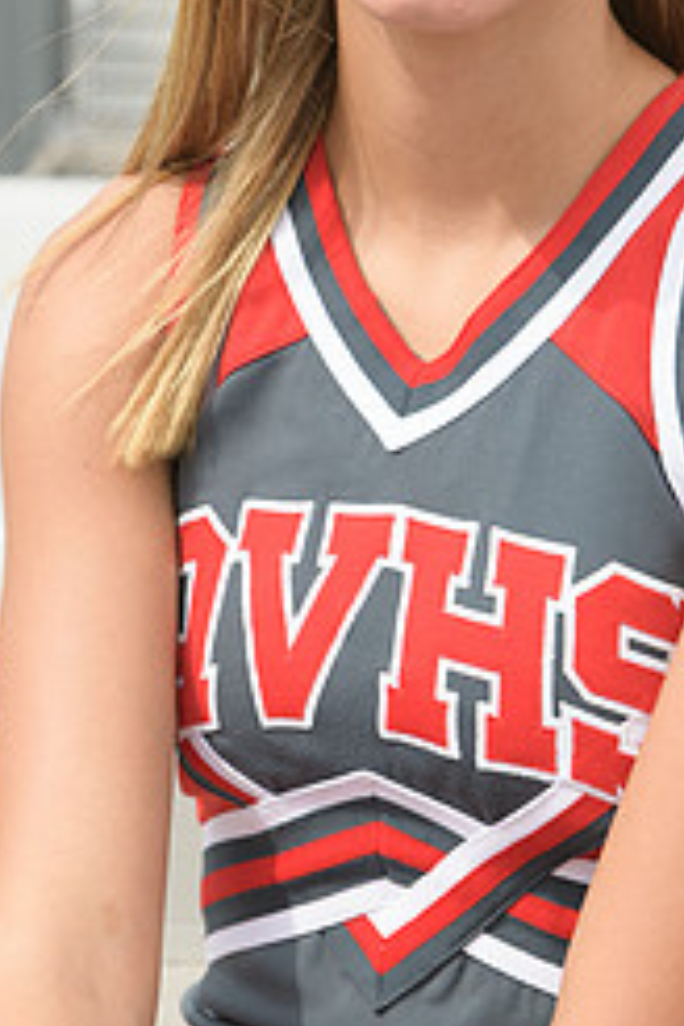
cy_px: 225
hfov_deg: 10.7
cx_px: 409
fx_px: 3648
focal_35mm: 128
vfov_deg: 15.9
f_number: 5.6
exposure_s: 1/1250
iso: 800
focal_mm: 70
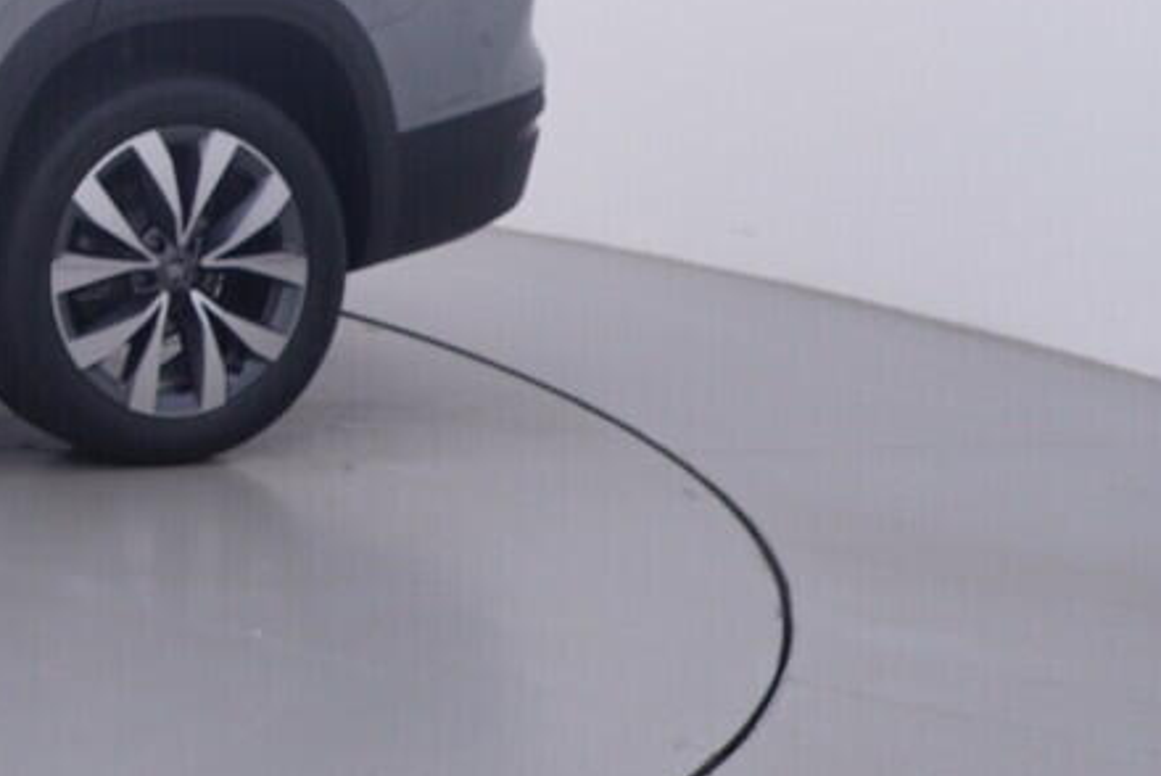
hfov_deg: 21.7
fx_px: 2376
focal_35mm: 74
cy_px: -77
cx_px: -689
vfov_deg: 17.9
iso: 200
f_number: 5
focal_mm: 15
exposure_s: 1/80
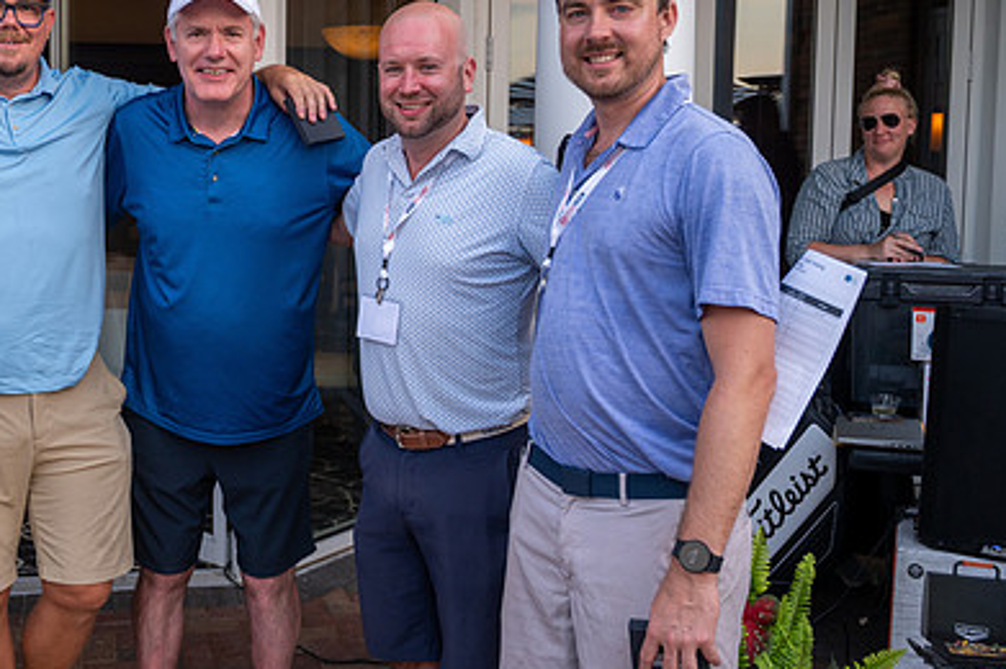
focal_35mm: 46
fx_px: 1284
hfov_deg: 42.1
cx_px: 327
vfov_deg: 29.1
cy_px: 270
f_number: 4
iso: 500
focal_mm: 31
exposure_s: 1/500
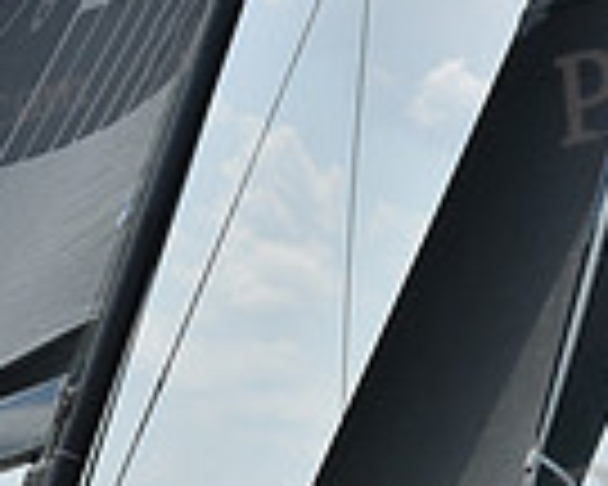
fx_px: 7270
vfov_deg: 3.8
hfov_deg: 4.8
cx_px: 324
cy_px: 740
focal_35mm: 404
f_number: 9
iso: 250
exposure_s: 1/1250
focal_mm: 100
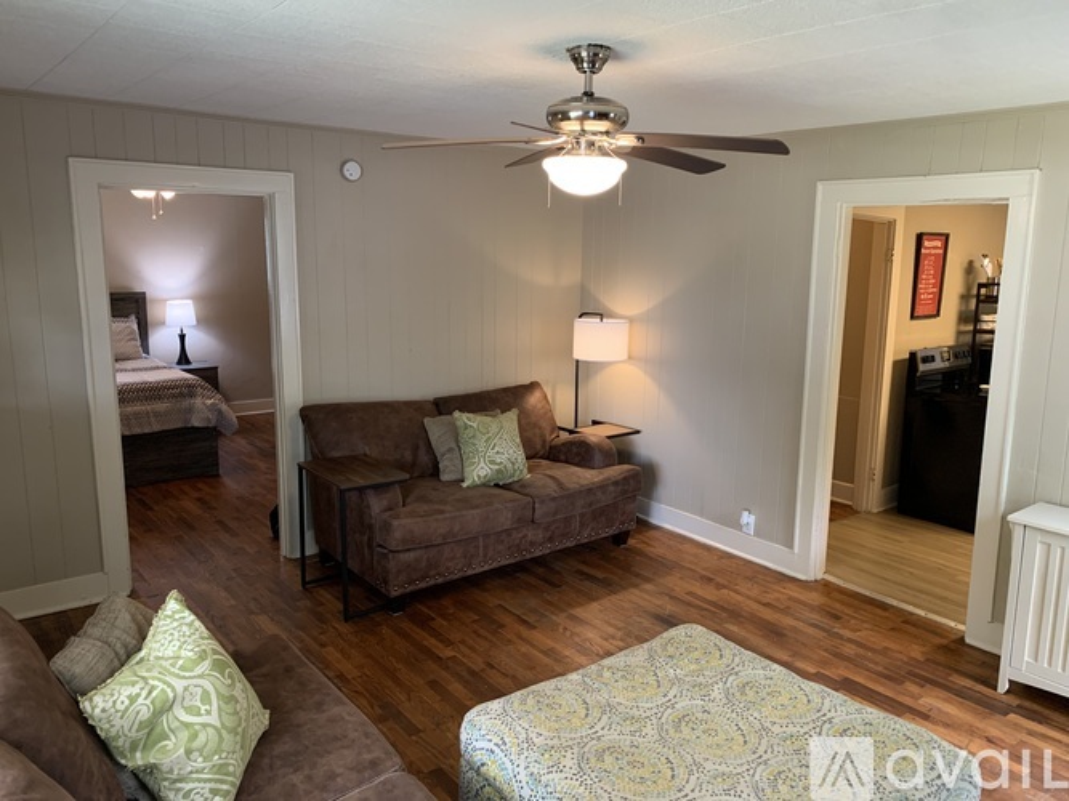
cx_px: 534
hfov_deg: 67.3
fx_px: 803
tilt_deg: -10.6
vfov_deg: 53.0
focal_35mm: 26
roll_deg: -1.0
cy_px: 400
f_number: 1.8
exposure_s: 1/60
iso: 200
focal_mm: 4.25
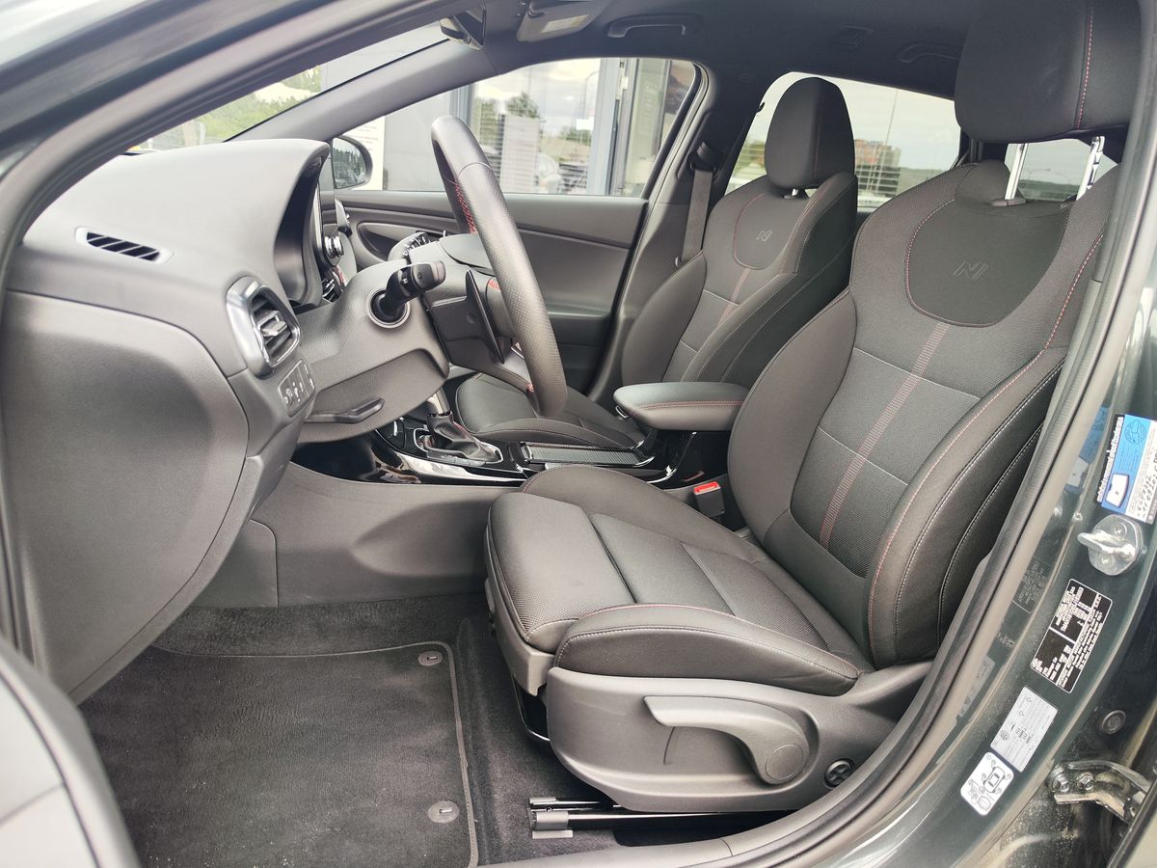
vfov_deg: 58.9
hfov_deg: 73.9
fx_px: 769
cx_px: 578
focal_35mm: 23
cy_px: 434
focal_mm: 7.01
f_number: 1.69
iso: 90
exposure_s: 1/100
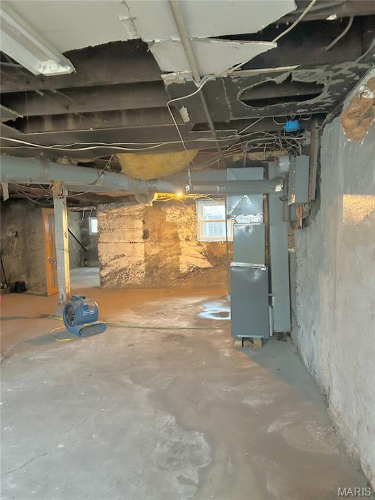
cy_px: 250
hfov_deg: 53.1
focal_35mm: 26
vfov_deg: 67.3
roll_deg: +1.3
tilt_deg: -2.7
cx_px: 188
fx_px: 376
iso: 500
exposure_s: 1/30
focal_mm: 5.7
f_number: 1.5
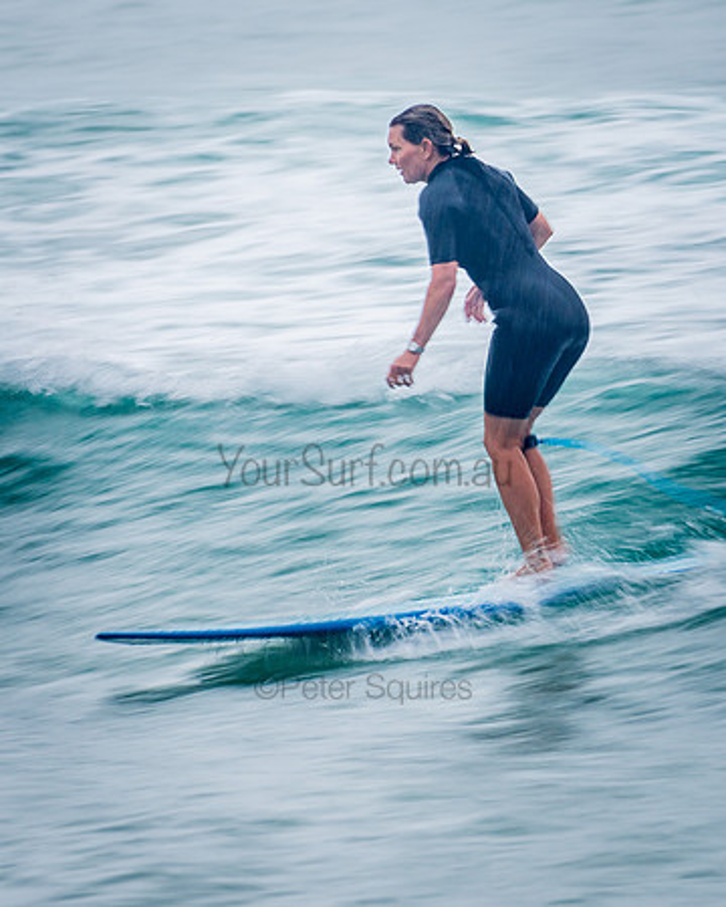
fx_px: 27483
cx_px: 410
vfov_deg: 1.9
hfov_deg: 1.5
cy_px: 459
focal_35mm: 1023
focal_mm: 500
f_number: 8
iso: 64
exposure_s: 1/30
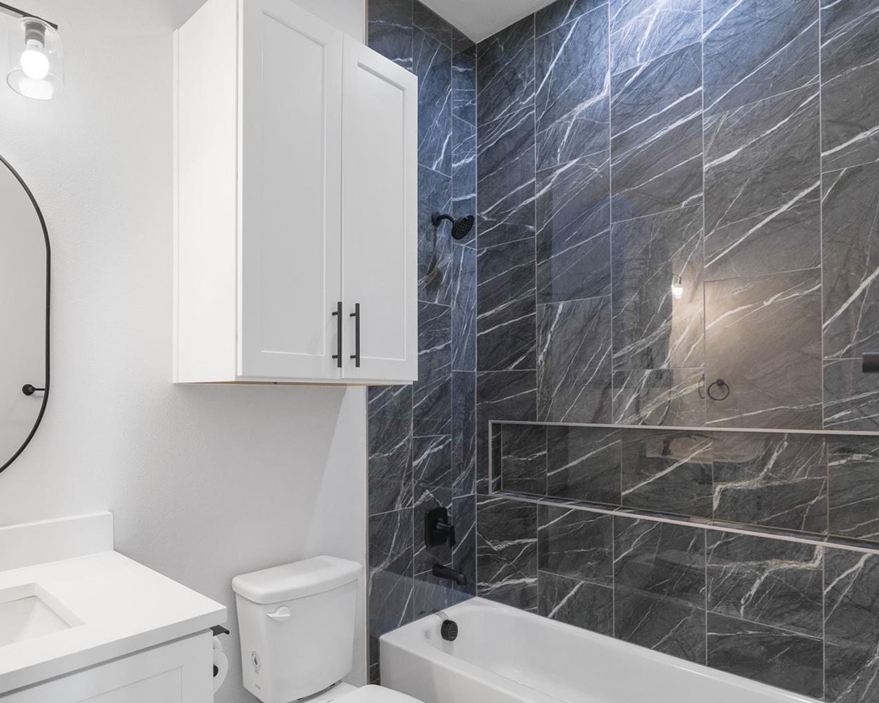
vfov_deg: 65.3
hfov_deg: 74.0
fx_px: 546
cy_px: 400
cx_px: 259
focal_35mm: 21
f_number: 9
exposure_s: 1/25
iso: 640
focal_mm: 14
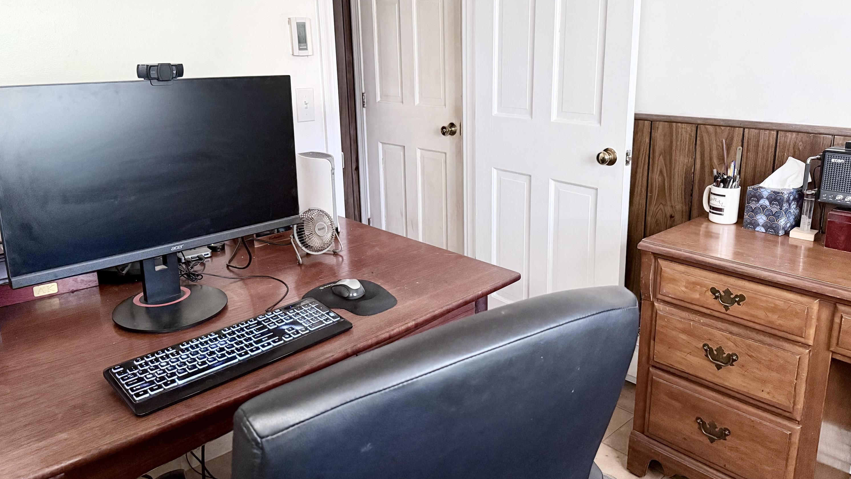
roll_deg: +1.4
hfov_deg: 69.9
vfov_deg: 42.6
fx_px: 609
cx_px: 420
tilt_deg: -12.6
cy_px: 185
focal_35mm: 27
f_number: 1.78
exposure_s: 1/47
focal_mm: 6.76
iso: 800
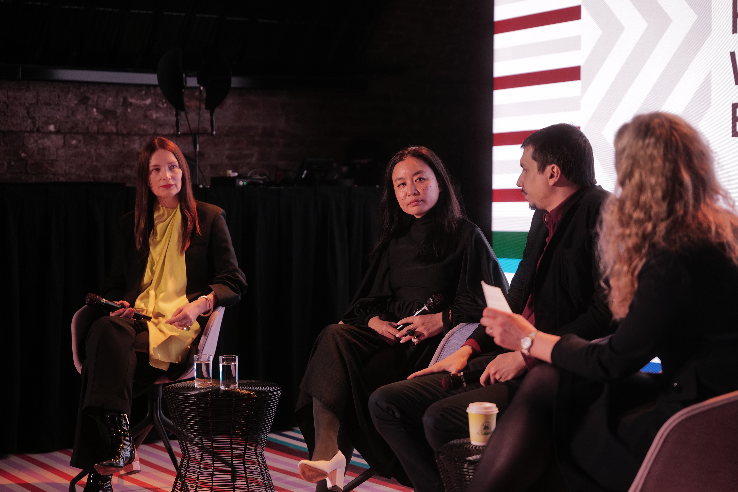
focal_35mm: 70
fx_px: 1435
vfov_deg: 19.5
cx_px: 369
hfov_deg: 28.8
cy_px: 246
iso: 800
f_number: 2.8
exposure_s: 1/125
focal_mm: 70
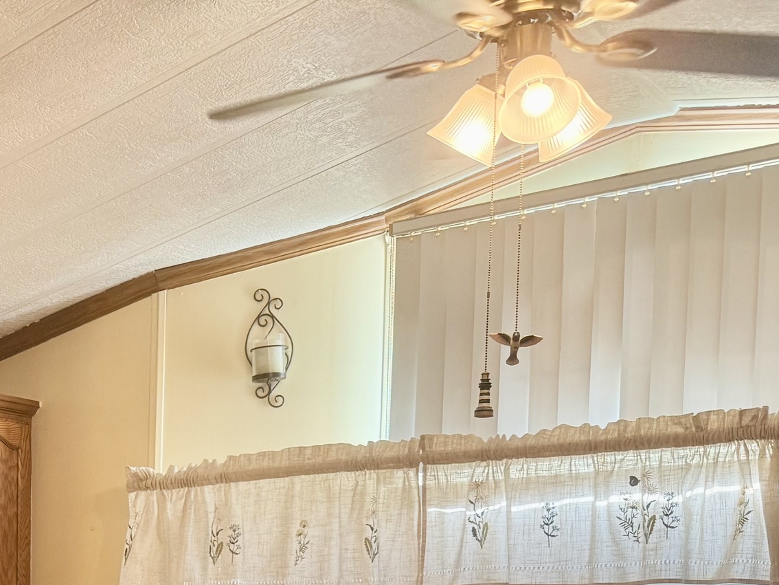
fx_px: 1463
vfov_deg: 20.4
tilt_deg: -5.0
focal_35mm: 65
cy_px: 785
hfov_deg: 26.5
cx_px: -155
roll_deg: +0.2
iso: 160
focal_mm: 6.76
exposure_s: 1/120
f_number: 1.78
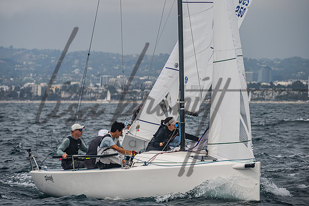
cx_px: 142
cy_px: 80
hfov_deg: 8.2
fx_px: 2165
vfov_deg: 5.5
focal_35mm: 252
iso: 160
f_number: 6.3
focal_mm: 200
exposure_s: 1/1000
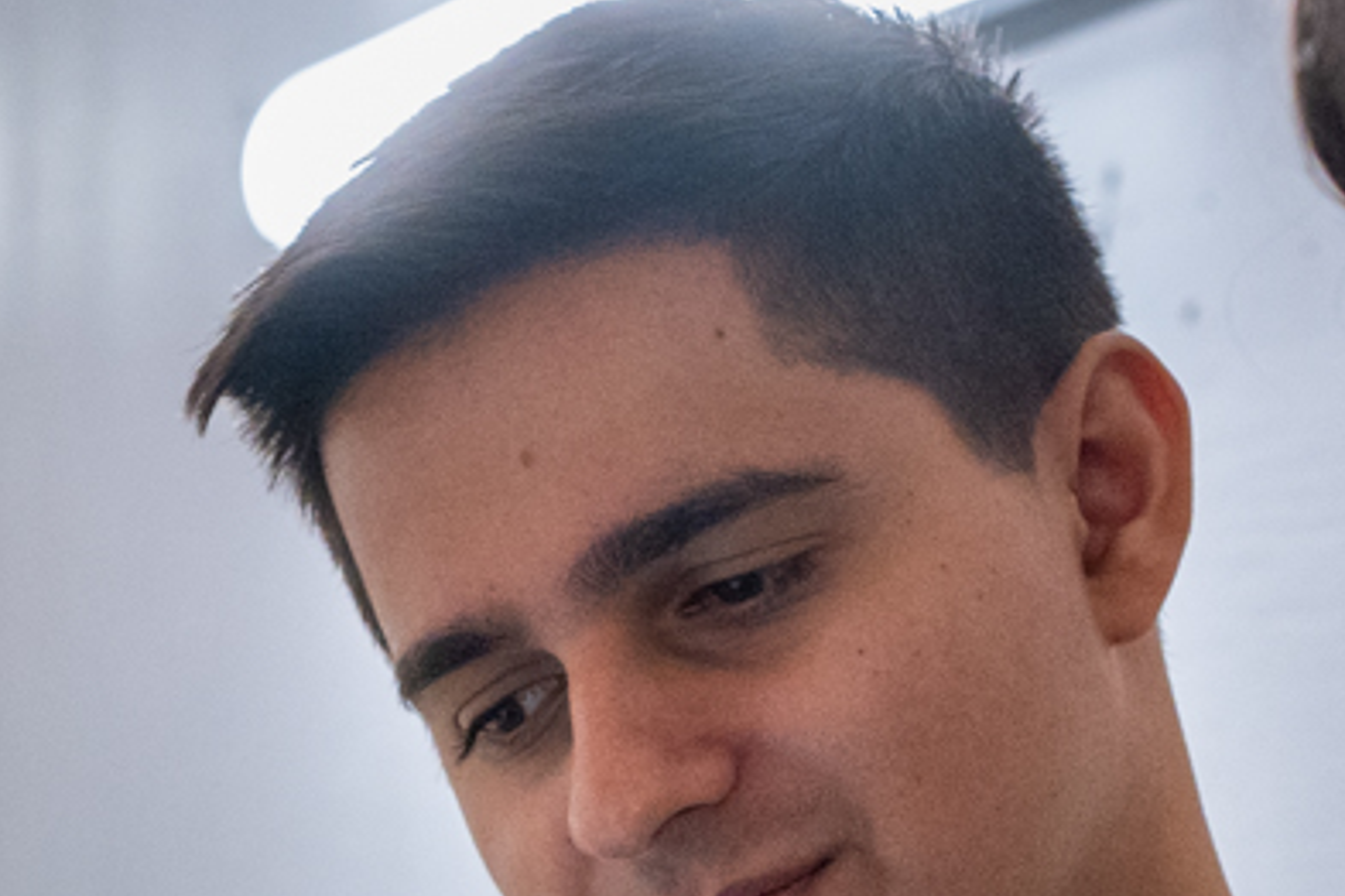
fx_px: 6388
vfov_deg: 7.8
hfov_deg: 11.8
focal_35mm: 171
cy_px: 1467
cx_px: -164
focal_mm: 35
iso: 1600
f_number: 3.2
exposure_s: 1/125
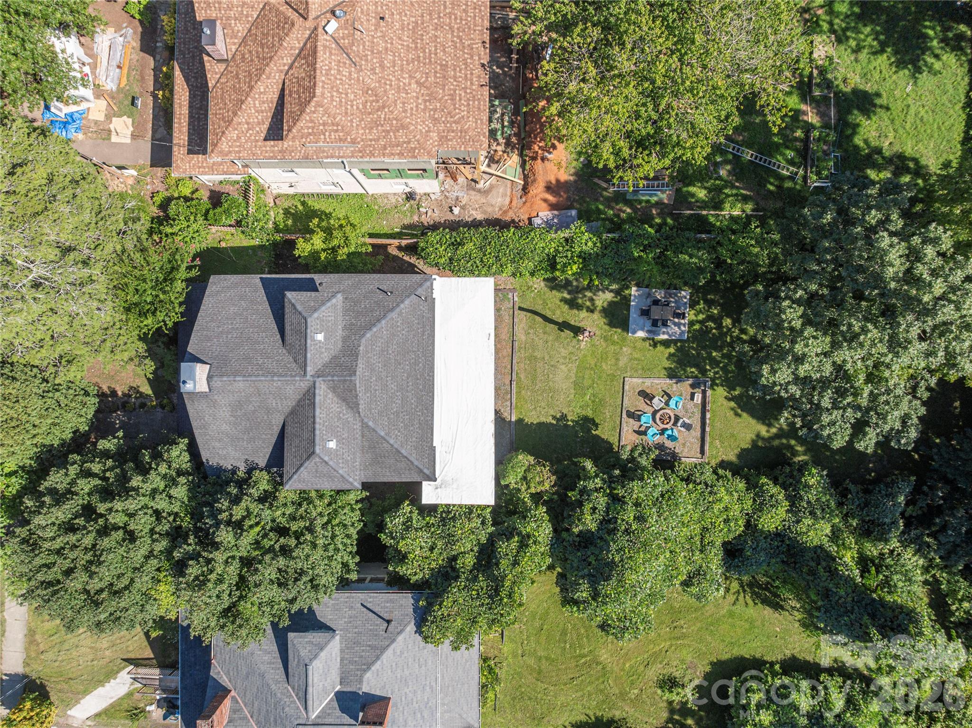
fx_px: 673
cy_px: 364
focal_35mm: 24
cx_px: 486
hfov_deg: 71.6
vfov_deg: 56.8
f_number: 2.8
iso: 200
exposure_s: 1/2000
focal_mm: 12.29
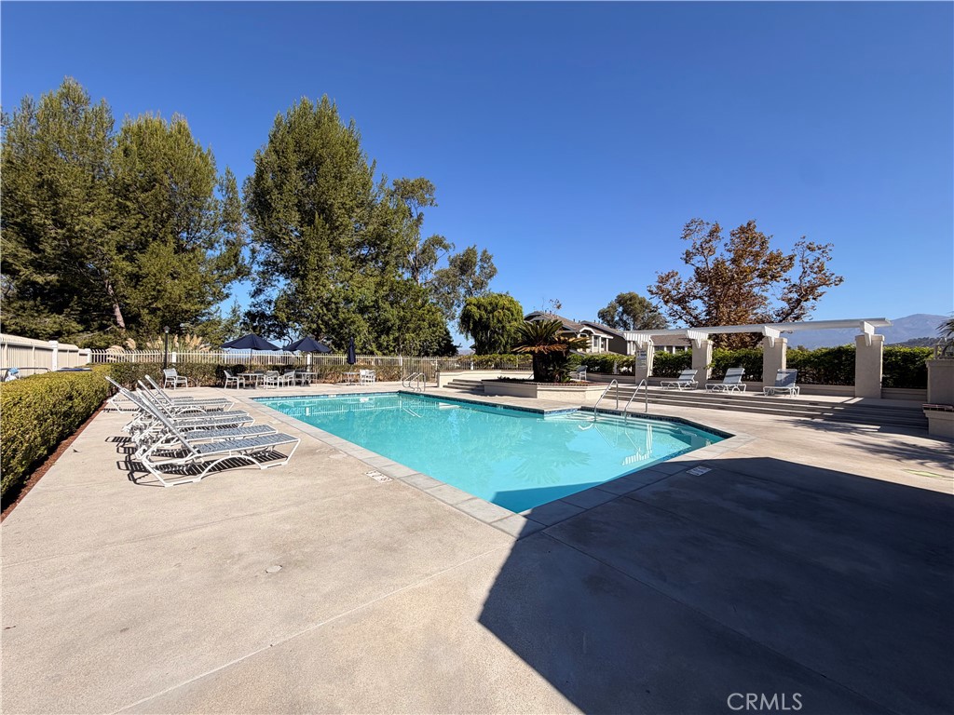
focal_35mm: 14
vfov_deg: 85.7
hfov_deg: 102.1
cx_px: 477
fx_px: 386
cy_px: 358
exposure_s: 1/1017
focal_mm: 2.22
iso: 20
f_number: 2.2
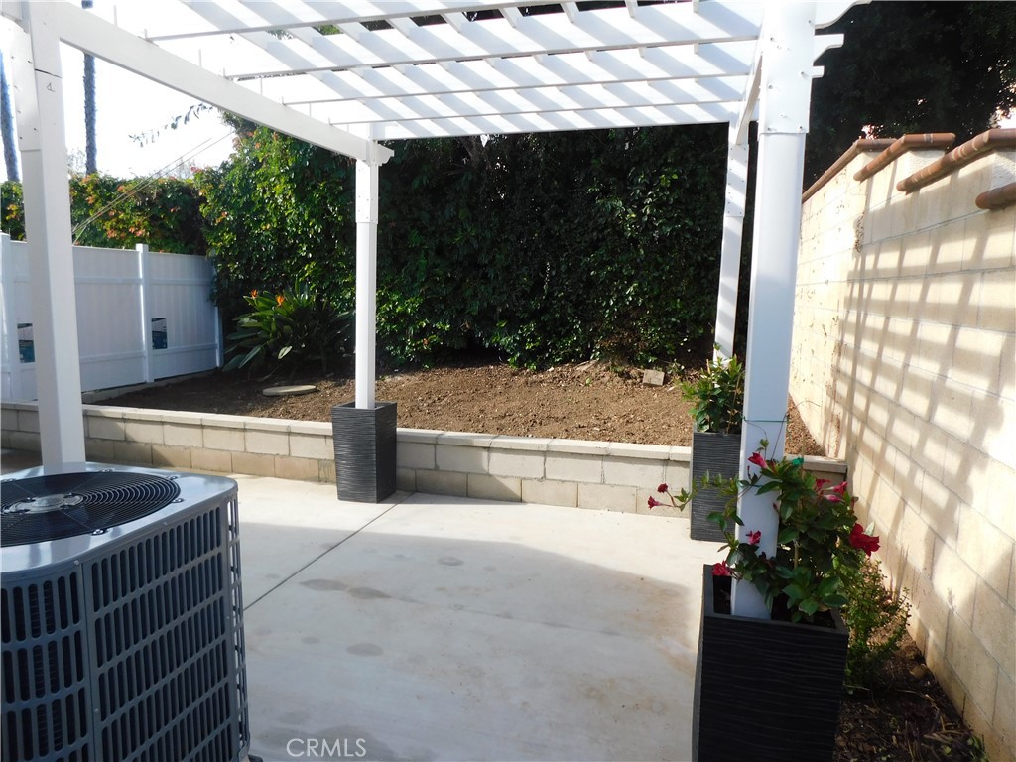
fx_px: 675
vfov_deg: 58.9
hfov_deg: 73.9
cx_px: 508
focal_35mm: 23
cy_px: 381
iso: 125
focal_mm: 4
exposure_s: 1/640
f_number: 3
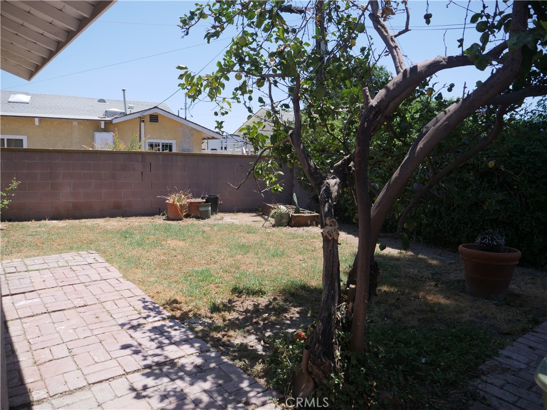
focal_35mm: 24
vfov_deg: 56.8
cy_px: 205
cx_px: 274
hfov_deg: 71.6
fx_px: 379
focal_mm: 12
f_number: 2.8
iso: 200
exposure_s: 1/2000
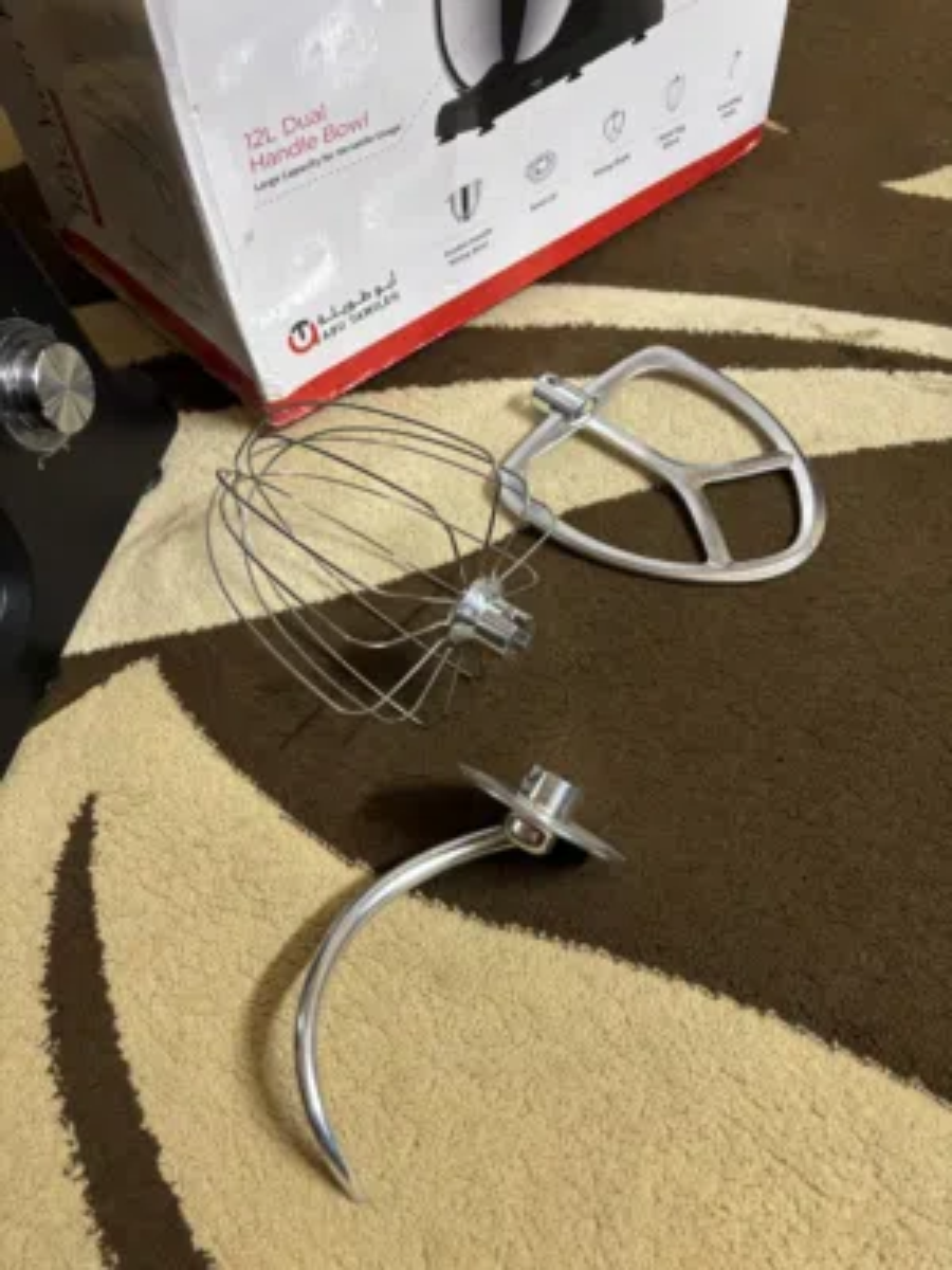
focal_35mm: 26
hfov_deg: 53.1
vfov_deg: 67.3
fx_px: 953
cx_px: 476
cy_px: 635
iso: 200
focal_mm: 5.96
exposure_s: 1/50
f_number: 1.6
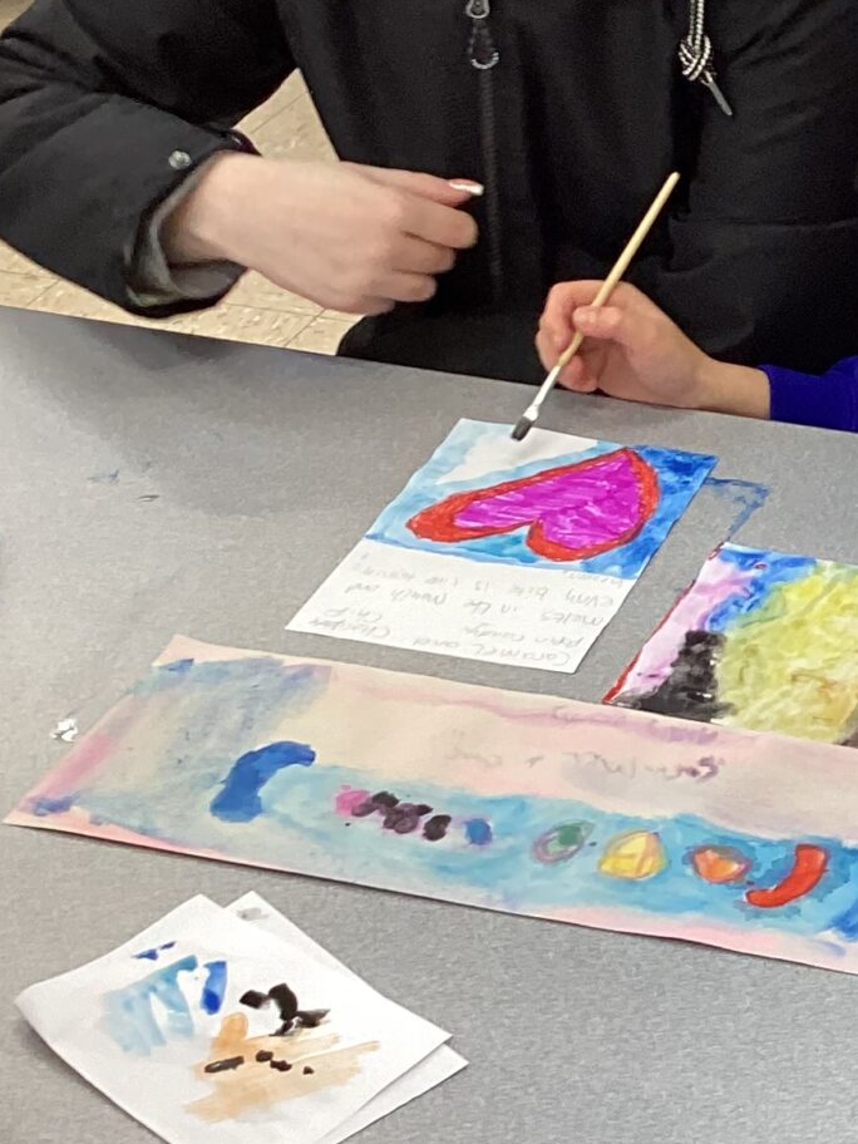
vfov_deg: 22.5
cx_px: 973
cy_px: 667
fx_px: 2875
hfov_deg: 16.4
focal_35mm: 87
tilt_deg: -33.1
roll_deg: +1.8
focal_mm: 3.3
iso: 125
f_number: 2.4
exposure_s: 1/50
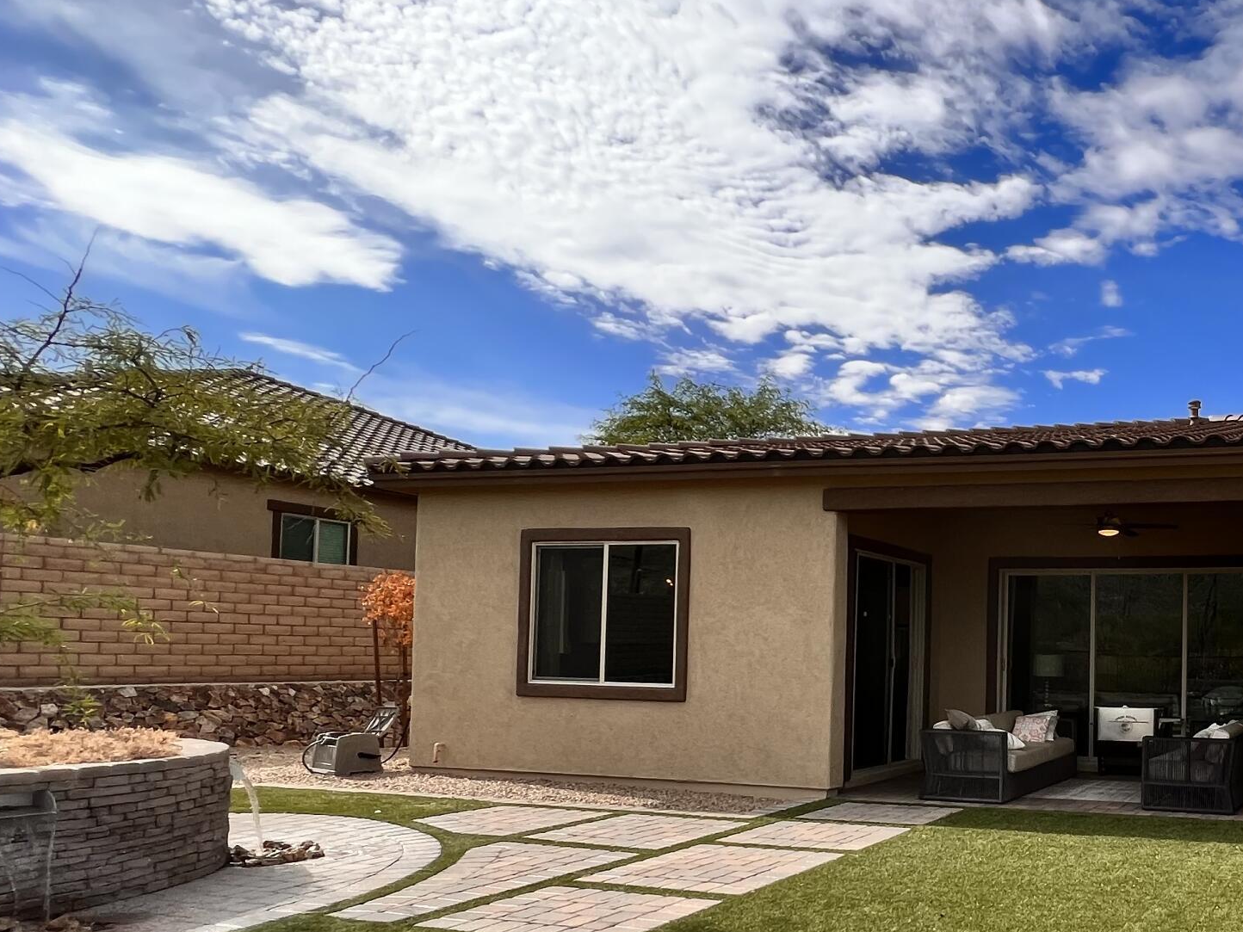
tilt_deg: +2.4
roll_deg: -1.3
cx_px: 1129
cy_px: 633
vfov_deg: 50.3
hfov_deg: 56.1
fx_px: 970
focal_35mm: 27
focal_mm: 1.57
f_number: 1.8
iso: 32
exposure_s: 1/1167
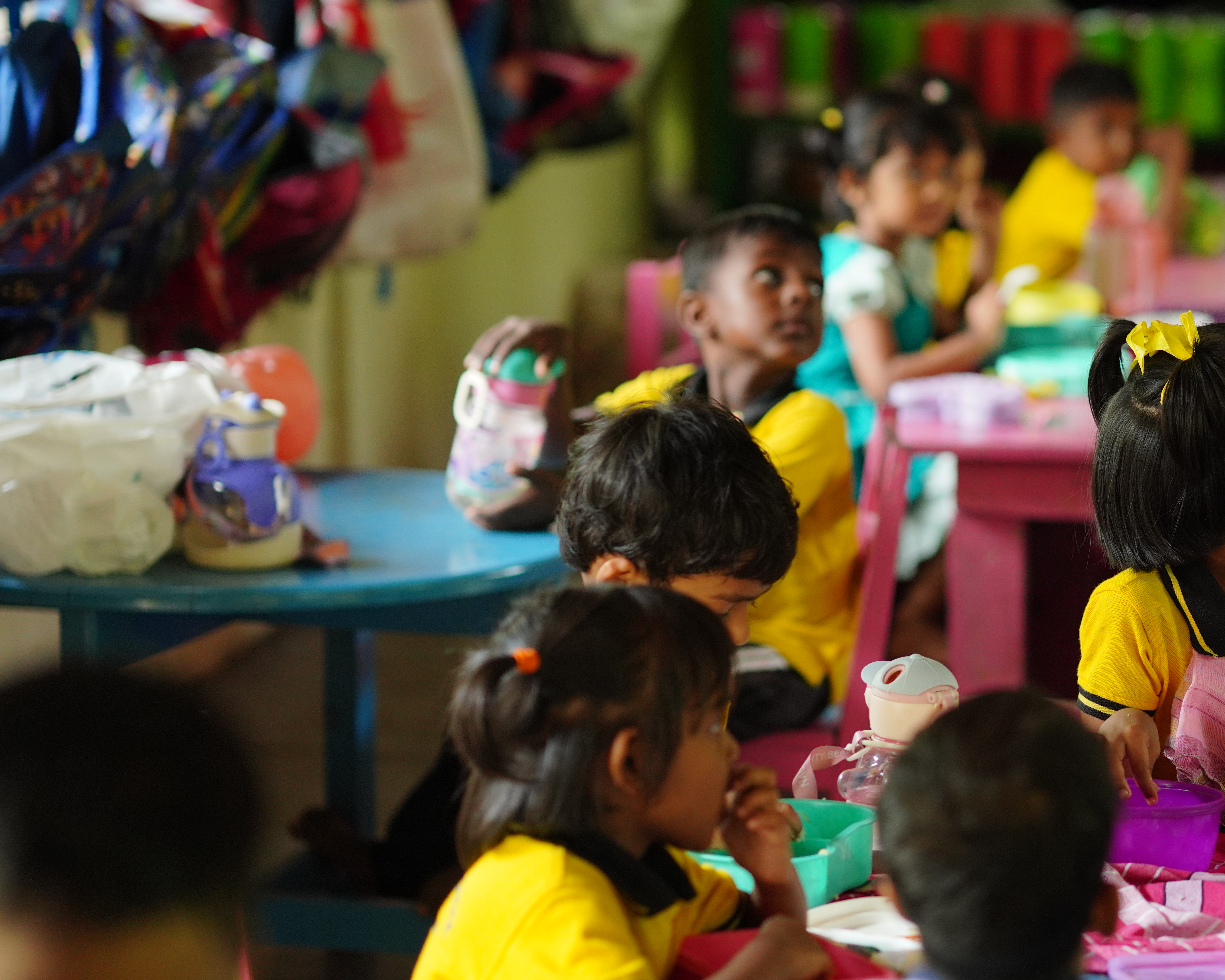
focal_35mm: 159
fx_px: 5765
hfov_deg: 12.0
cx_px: 1213
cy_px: 535
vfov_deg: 9.7
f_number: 2
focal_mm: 85
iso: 800
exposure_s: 1/250
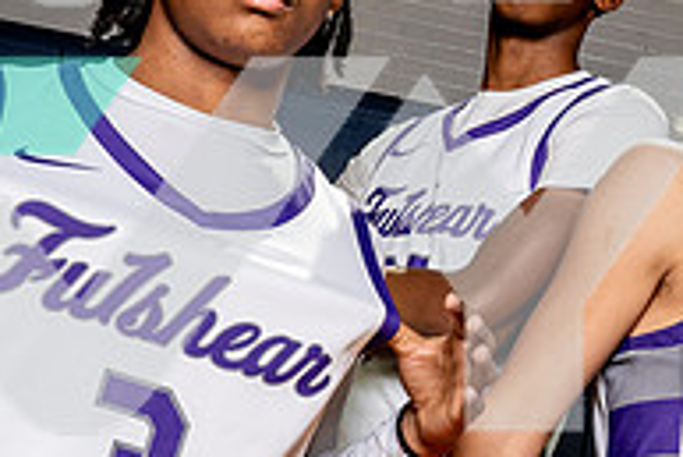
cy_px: 246
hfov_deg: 26.6
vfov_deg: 19.0
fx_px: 1367
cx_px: 672
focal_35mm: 72
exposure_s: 1/250
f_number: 8
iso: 800
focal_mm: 24
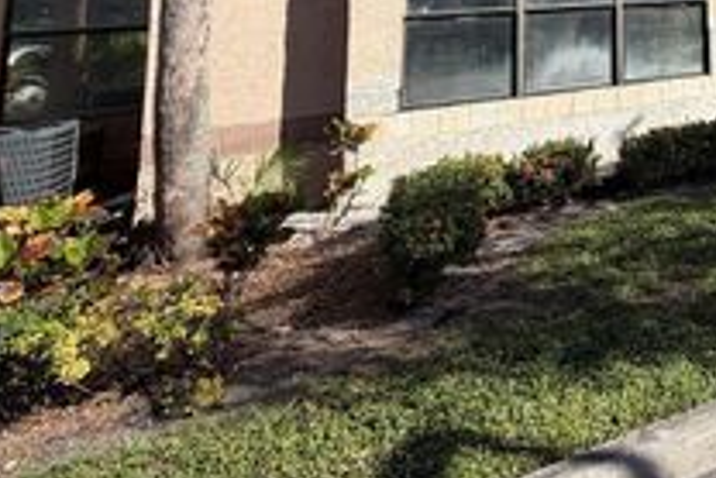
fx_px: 697
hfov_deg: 40.9
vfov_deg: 31.3
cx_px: 826
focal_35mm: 35
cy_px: -108
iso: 25
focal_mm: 2.22
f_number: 2.2
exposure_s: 1/770
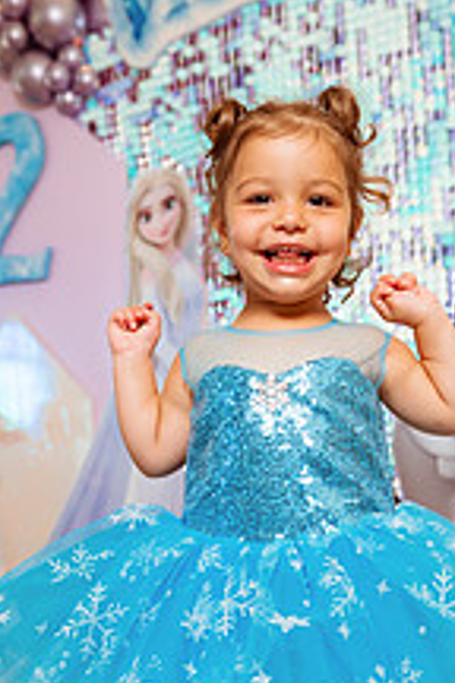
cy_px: 528
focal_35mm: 50
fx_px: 948
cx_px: 291
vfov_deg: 38.4
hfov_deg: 26.9
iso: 800
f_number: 3.5
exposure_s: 1/400
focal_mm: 24
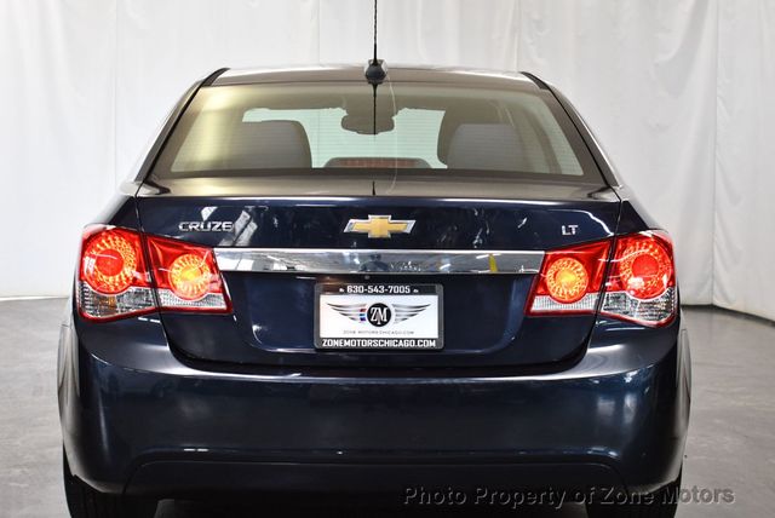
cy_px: 259
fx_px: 1379
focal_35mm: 64
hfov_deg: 31.4
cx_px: 388
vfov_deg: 21.3
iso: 1250
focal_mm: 32
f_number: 4.5
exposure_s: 1/125
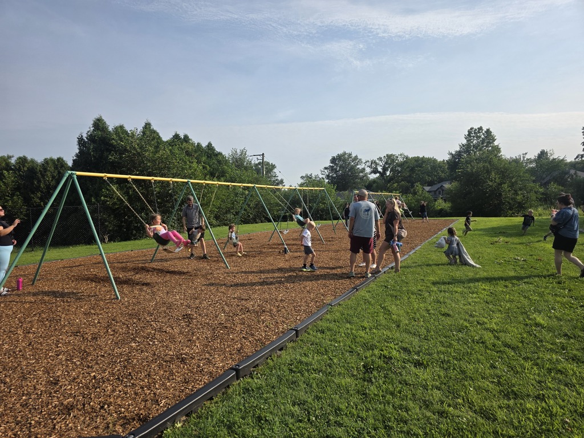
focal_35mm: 23
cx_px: 292
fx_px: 388
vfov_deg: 58.9
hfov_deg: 73.9
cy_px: 219
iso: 80
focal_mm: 6.3
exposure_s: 1/6355
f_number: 1.7
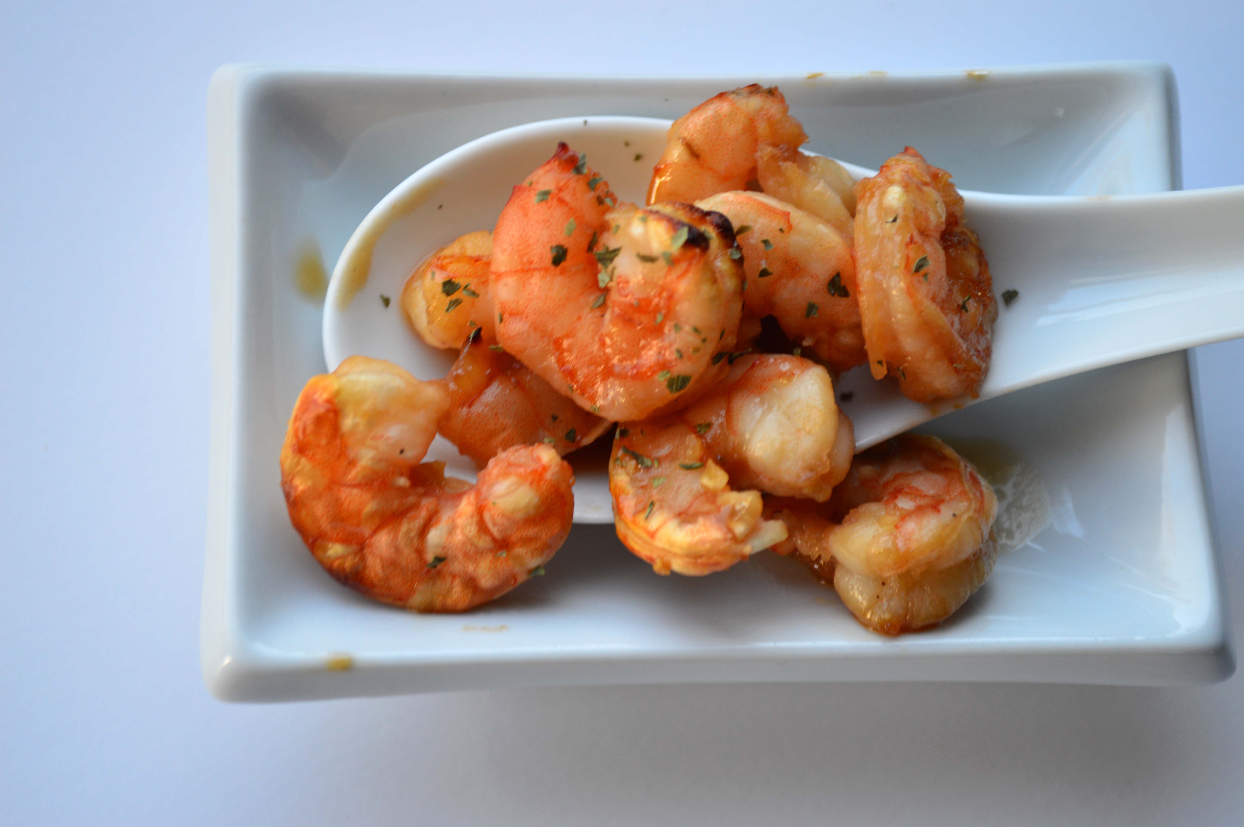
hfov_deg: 29.3
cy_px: 414
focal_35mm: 69
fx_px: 2382
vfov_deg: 19.7
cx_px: 622
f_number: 5.3
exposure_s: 1/25
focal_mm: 46
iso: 200
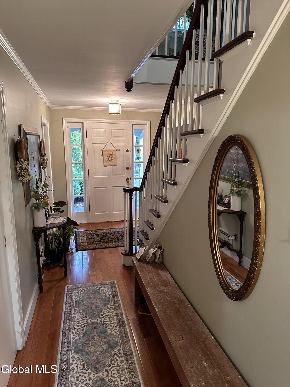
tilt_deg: -10.1
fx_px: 268
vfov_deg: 71.6
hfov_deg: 56.8
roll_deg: -1.0
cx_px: 145
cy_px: 194
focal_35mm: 24
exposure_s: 1/60
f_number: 1.78
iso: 800
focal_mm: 6.86
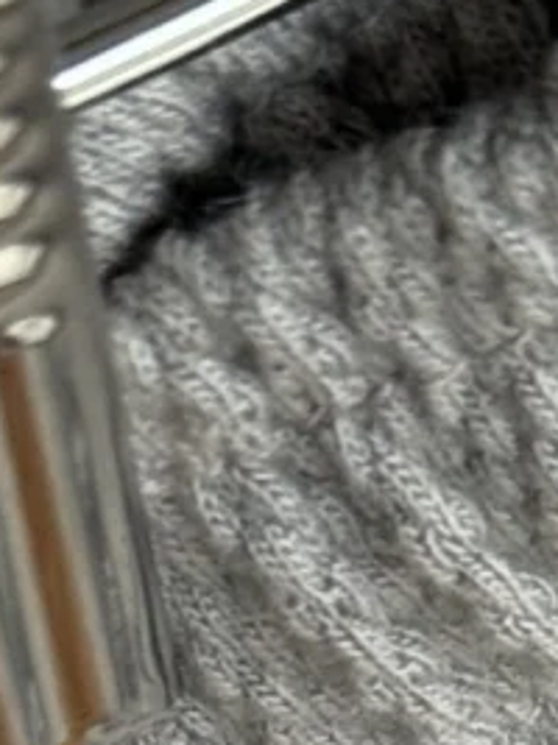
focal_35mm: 288
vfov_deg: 6.6
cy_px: 1657
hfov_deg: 5.2
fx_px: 6195
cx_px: 229
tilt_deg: -51.4
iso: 64
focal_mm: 6.76
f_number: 1.78
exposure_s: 1/122
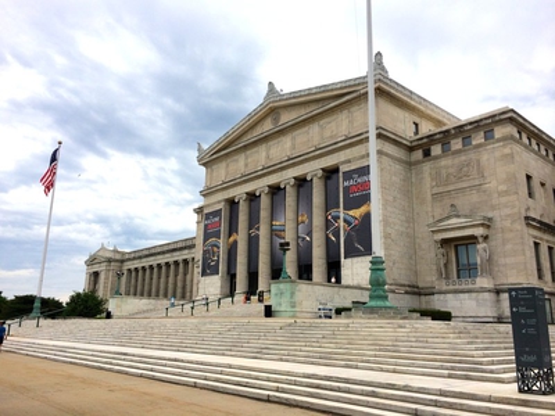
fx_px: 481
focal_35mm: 30
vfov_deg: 46.8
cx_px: 278
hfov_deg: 60.0
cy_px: 208
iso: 40
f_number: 2.2
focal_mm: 4.12
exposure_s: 1/2053
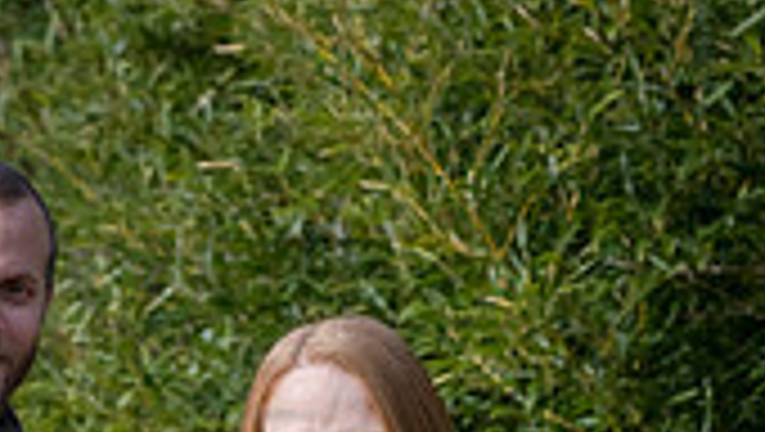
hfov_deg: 7.8
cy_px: 702
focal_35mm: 277
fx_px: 5624
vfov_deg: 4.4
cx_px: 158
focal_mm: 100
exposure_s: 1/1000
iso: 400
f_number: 6.3
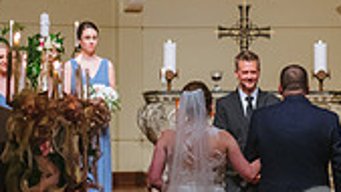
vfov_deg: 4.8
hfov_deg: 8.6
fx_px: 2269
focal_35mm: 251
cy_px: 72
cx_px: 218
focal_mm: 70
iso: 2200
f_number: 2.8
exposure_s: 1/125
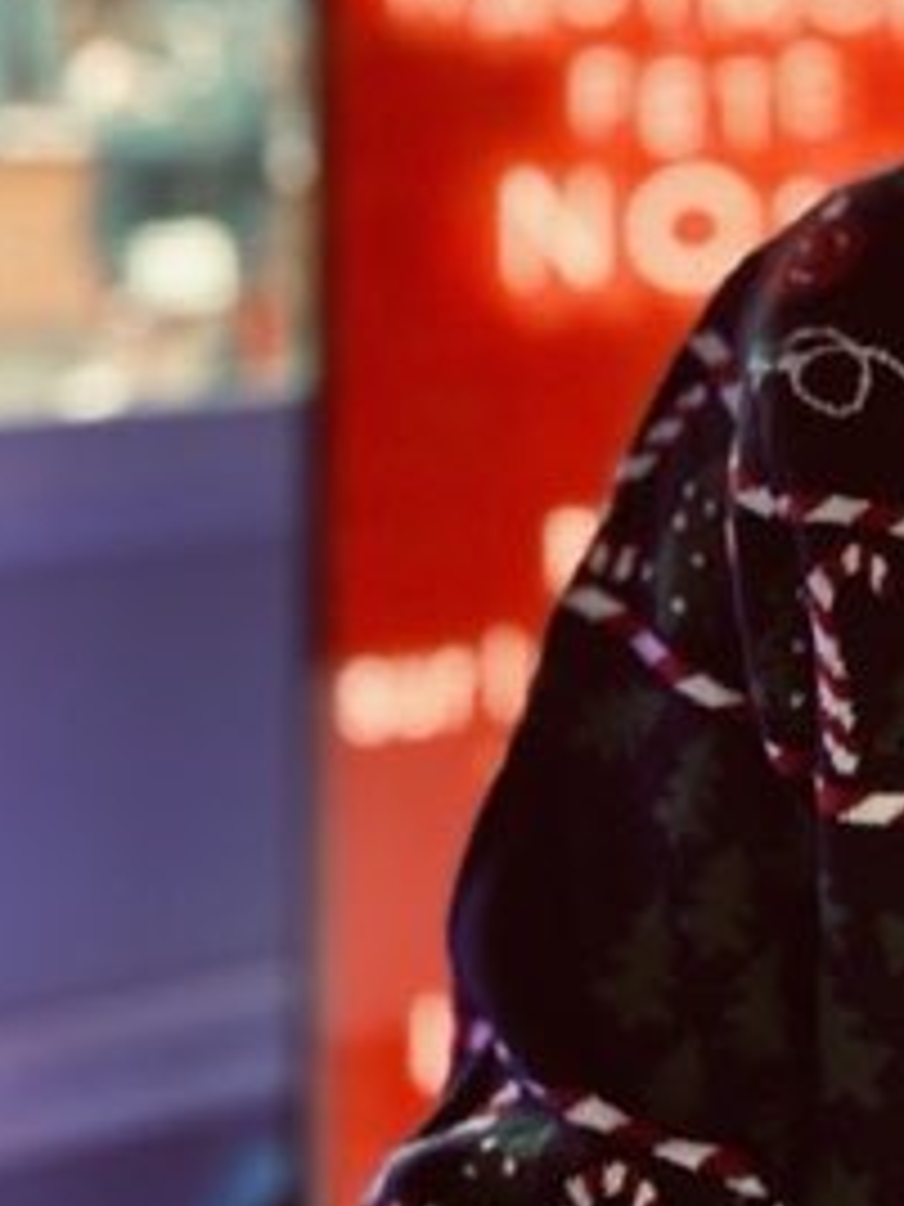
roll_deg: +0.0
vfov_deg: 29.4
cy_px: 40
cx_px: 976
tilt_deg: -0.4
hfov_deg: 22.4
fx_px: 2159
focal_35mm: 62
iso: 800
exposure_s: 1/30
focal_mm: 4.25
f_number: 1.8
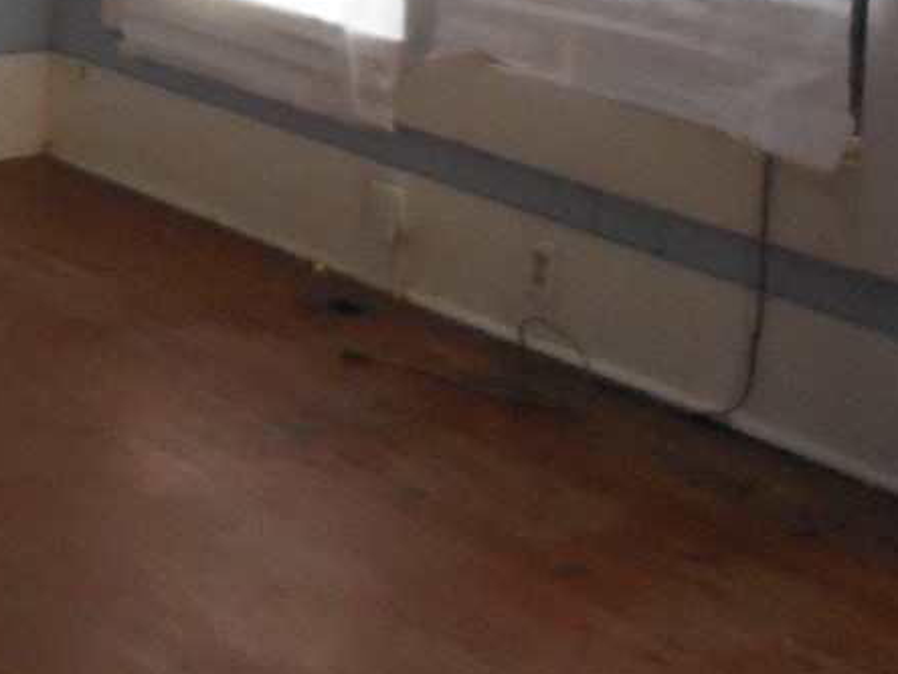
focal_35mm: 90
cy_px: -208
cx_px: -93
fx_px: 2335
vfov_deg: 15.6
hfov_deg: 20.7
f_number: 3.1
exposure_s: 1/30
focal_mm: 4.5
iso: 400
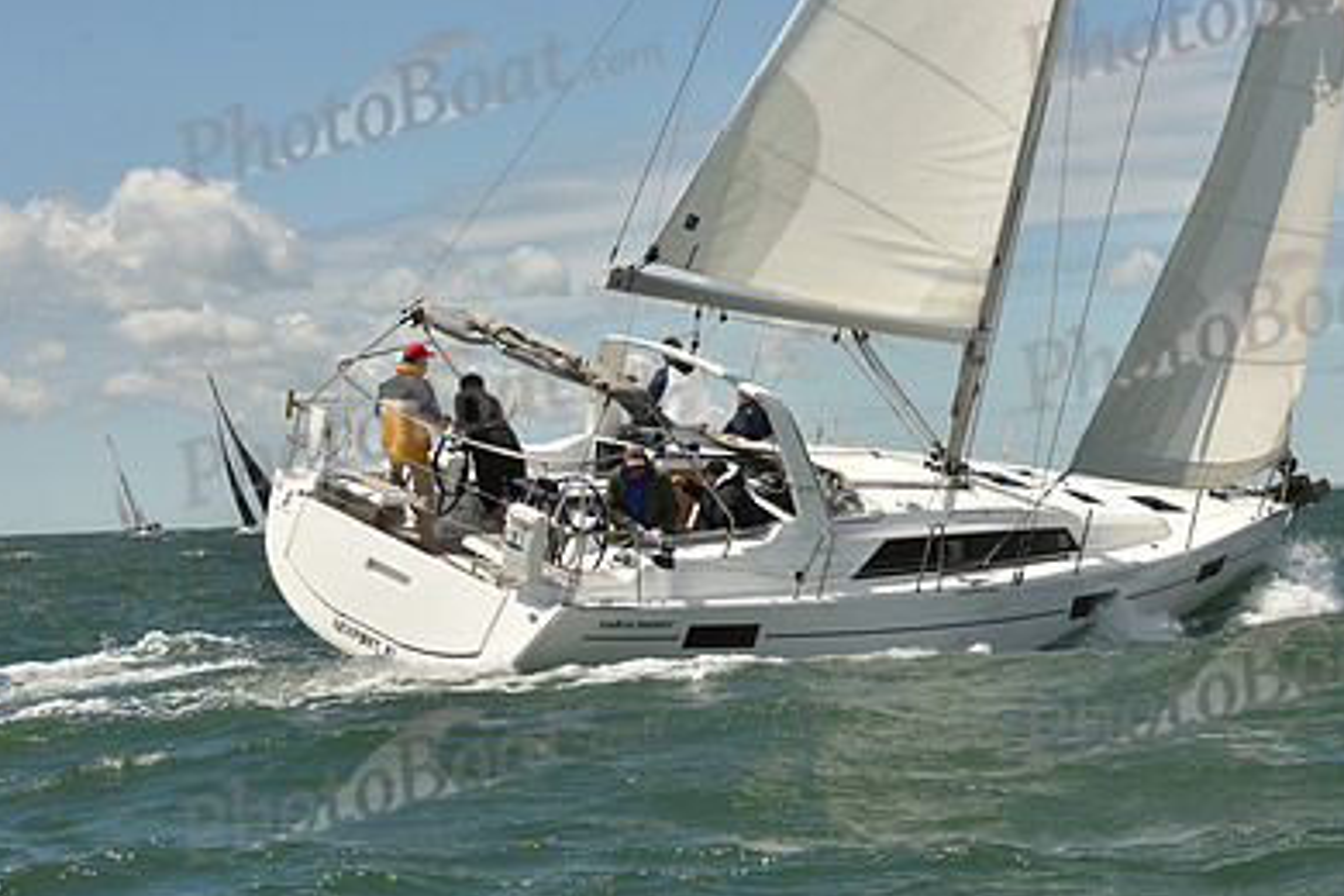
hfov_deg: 19.6
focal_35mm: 104
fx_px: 3882
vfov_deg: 13.2
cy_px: 550
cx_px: 844
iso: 320
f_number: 11
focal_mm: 70
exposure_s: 1/800
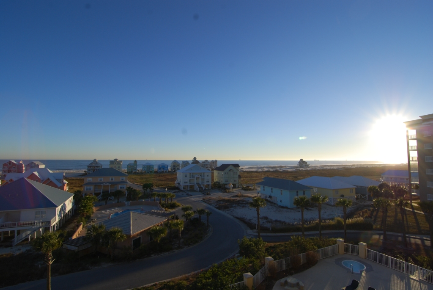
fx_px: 199
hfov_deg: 94.9
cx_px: 216
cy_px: 145
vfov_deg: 72.2
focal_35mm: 16
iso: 100
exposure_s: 1/200
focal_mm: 11
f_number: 7.1
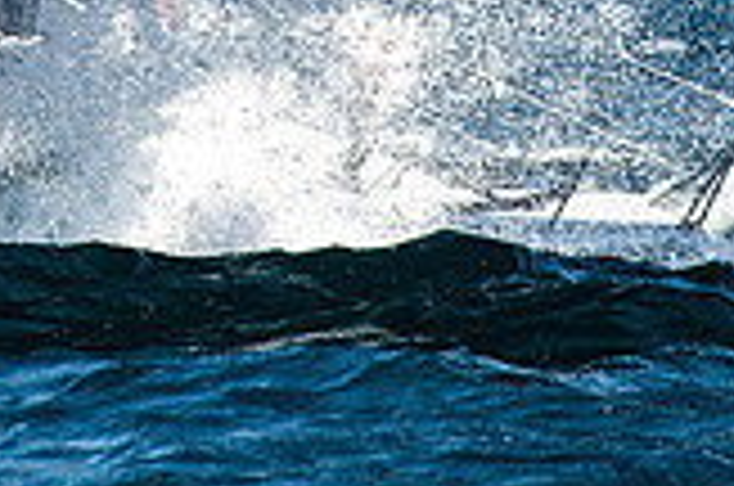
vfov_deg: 1.7
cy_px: -456
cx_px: -256
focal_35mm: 792
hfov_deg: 2.6
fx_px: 16116
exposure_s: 1/800
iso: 250
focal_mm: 200
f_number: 5
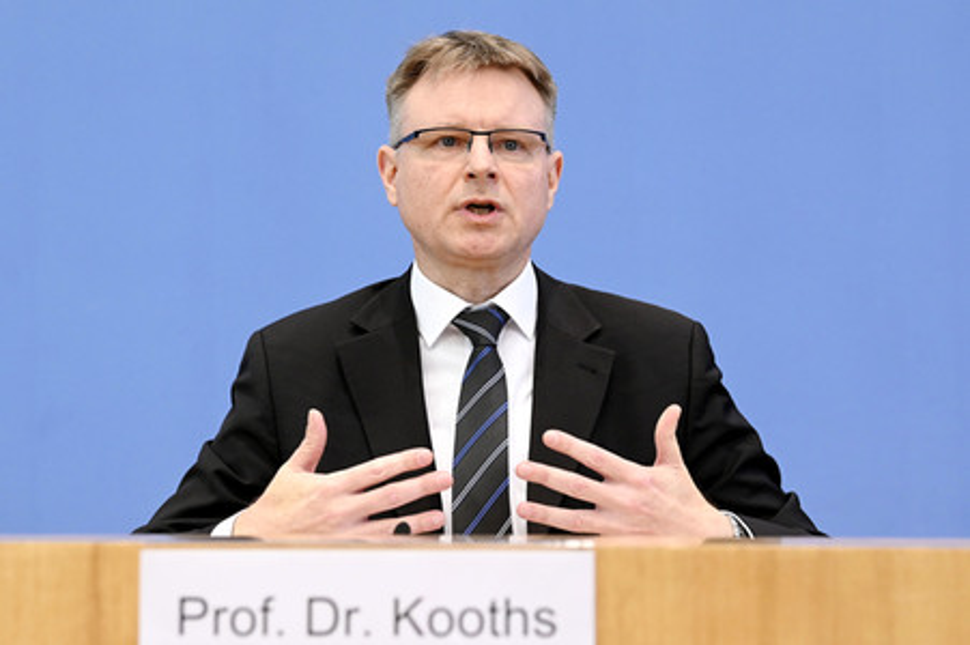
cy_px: 322
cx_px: 485
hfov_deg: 26.0
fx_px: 2100
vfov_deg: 17.5
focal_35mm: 78
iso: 3200
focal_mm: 78
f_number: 5
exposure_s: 1/640
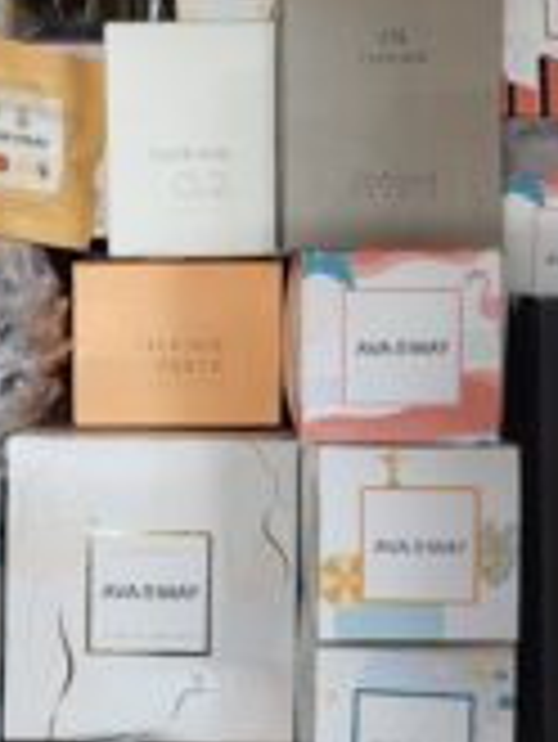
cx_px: 176
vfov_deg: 30.7
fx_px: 1352
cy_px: 315
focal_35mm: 63
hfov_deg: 23.2
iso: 200
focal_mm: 5.4
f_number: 1.8
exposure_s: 1/50
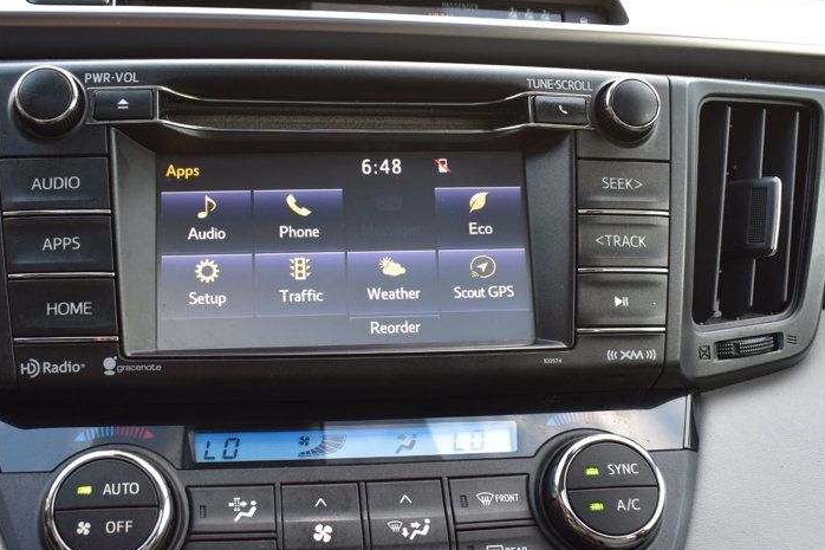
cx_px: 394
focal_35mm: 44
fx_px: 1008
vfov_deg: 30.3
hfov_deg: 44.5
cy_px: 354
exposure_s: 1/30
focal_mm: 20
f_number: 7.1
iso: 400
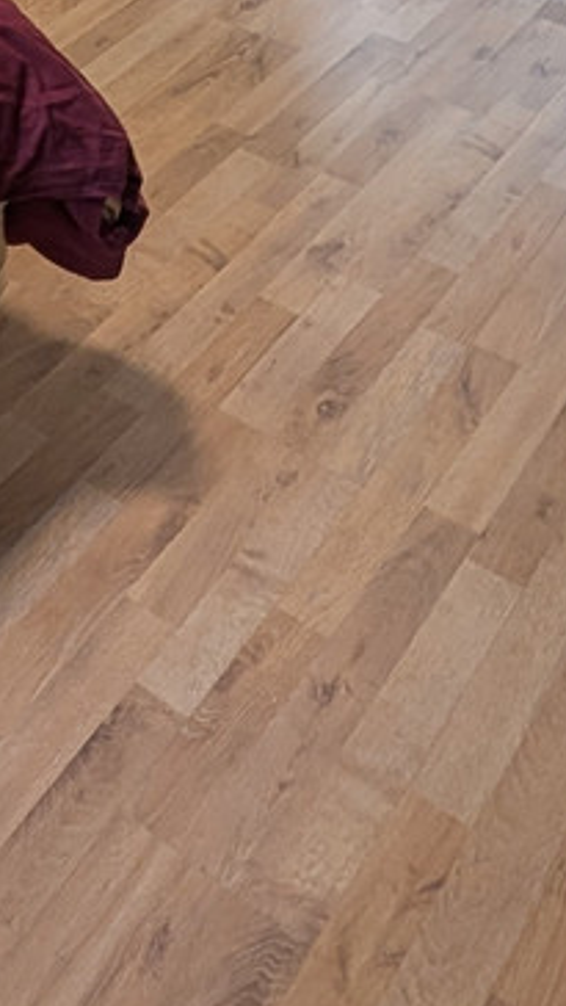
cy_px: -337
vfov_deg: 29.5
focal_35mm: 55
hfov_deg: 19.8
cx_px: -196
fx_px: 1466
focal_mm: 2.02
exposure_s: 1/40
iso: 61
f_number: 1.7
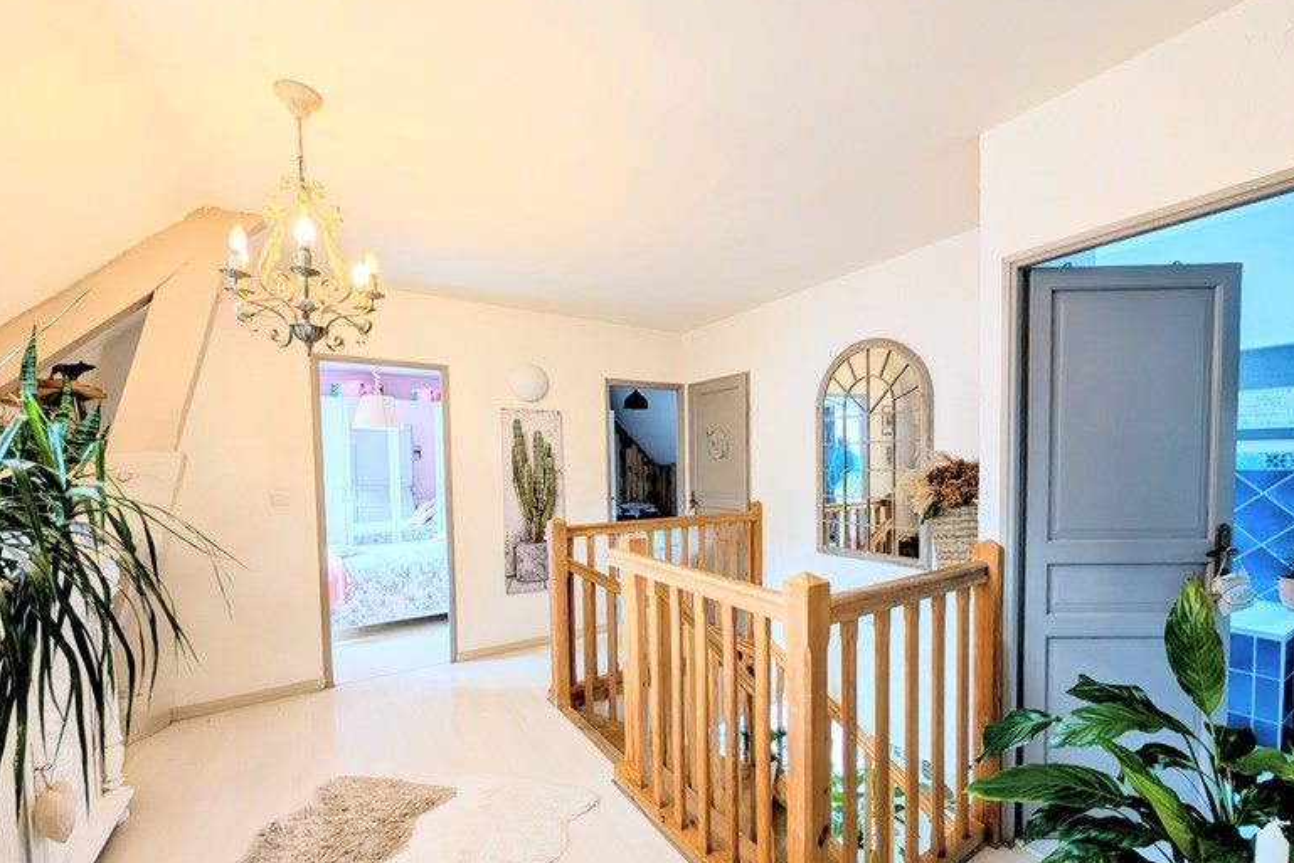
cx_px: 666
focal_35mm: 13
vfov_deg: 85.1
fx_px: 467
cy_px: 484
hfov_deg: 108.3
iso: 89
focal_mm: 2.02
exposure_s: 1/38.7
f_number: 1.7
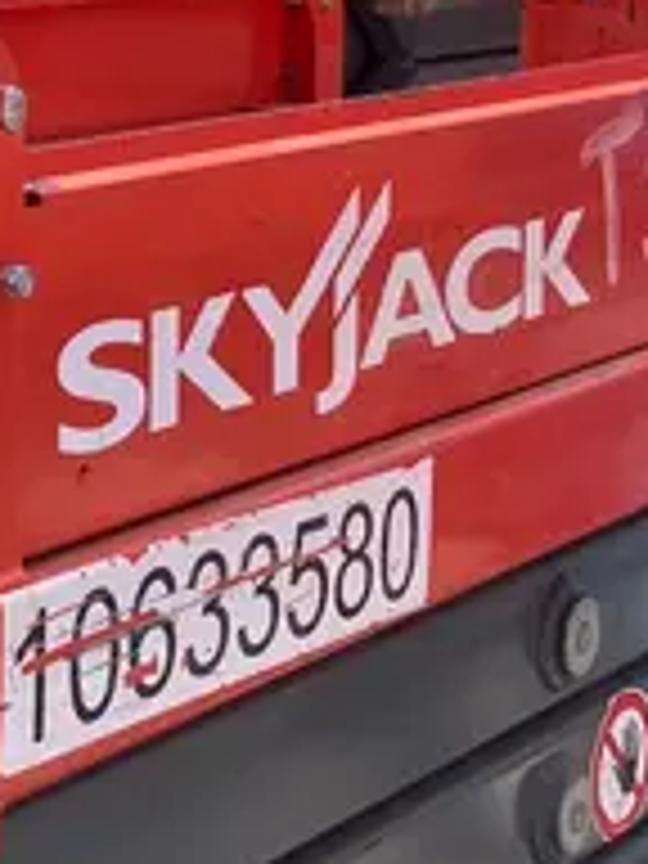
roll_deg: -1.2
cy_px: -16
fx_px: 2671
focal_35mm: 107
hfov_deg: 13.4
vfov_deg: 17.9
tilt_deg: -3.4
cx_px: -180
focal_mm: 3.99
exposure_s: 1/796
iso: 32
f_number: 1.8
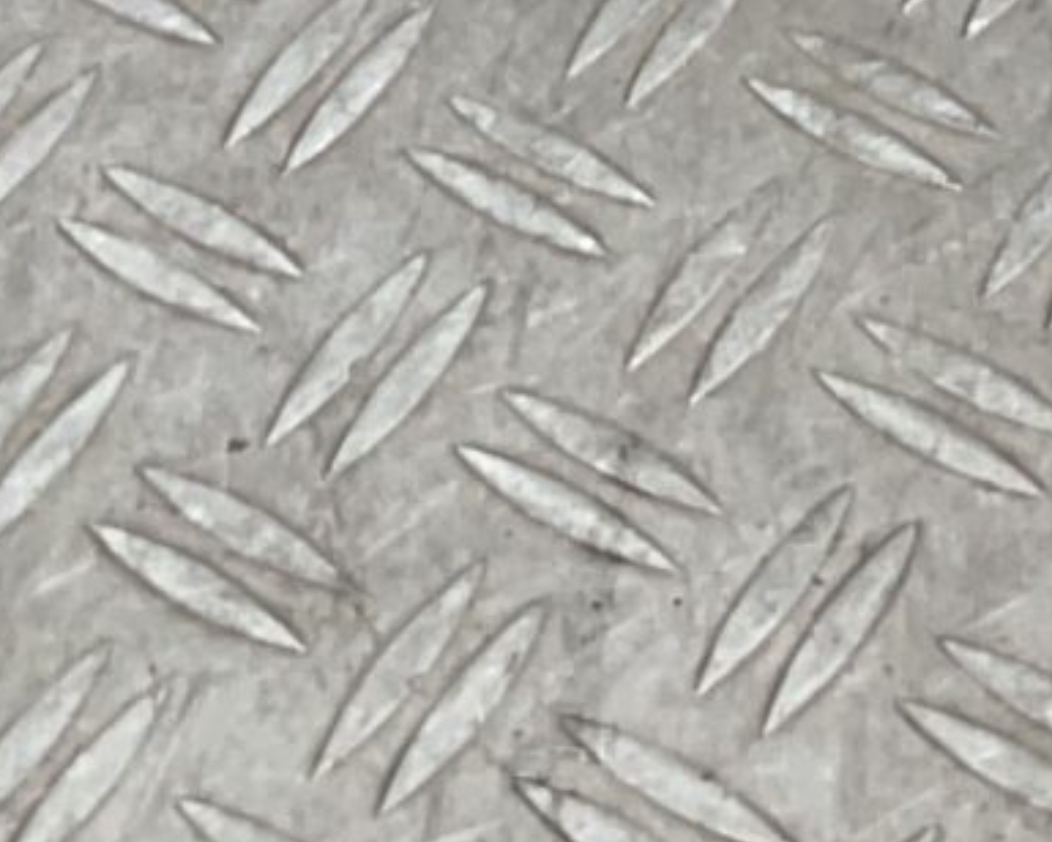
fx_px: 5853
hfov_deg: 10.3
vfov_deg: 7.4
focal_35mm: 188
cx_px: 683
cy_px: -1575
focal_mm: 3
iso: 16
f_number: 1.8
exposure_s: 1/132
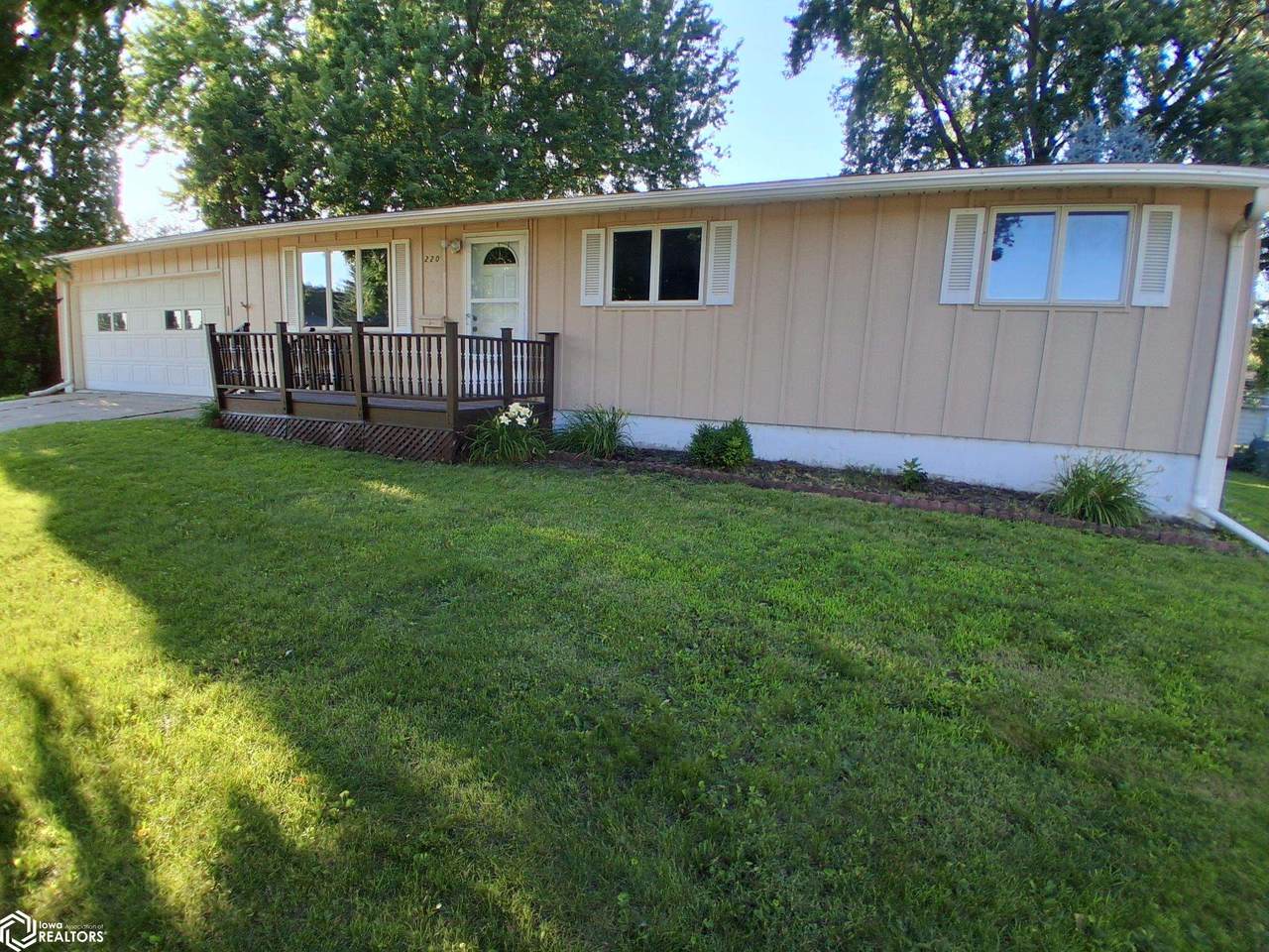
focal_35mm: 17
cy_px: 476
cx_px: 634
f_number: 2.2
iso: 50
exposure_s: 1/144
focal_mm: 1.4
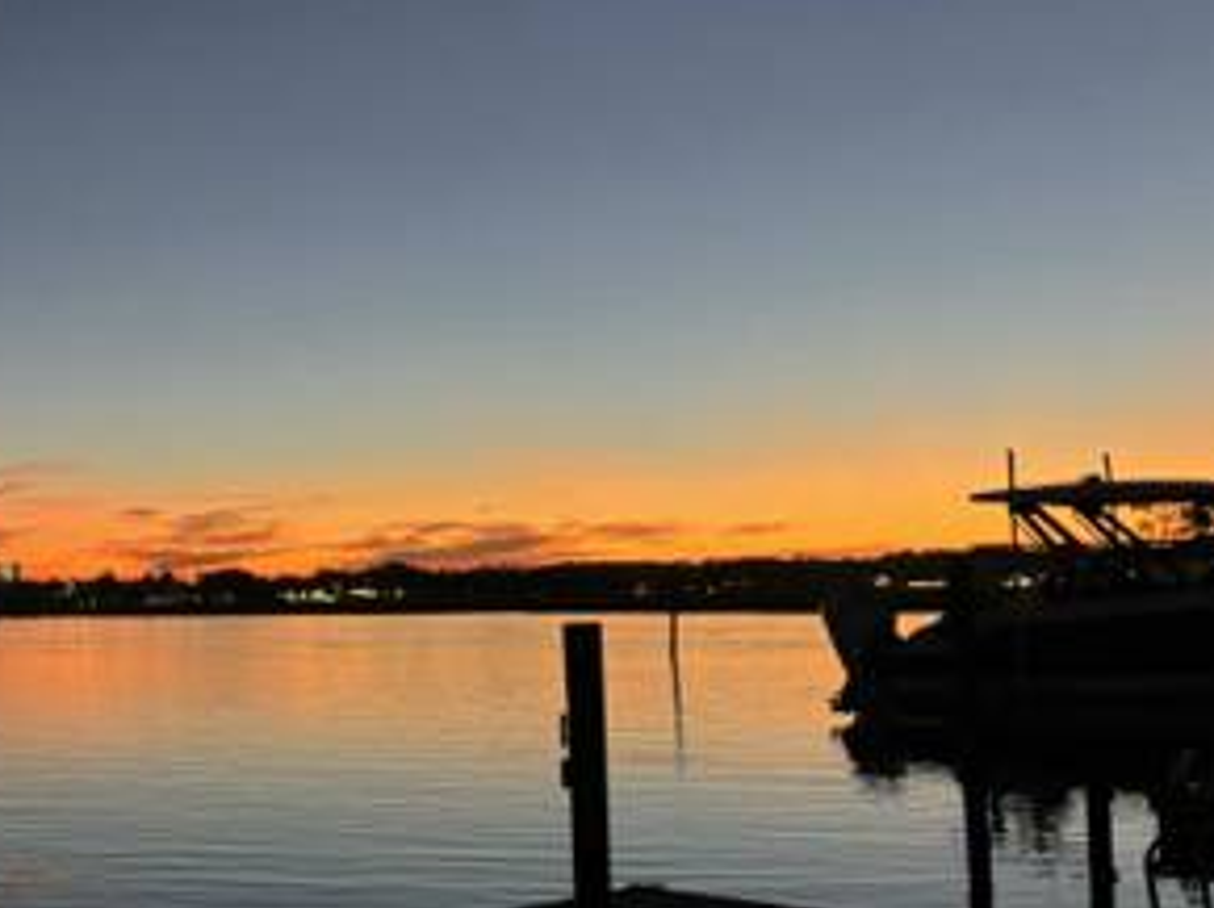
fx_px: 1857
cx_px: -63
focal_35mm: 53
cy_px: 513
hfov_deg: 32.6
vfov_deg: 27.5
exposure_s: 1/44
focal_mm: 6.76
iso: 800
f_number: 1.78
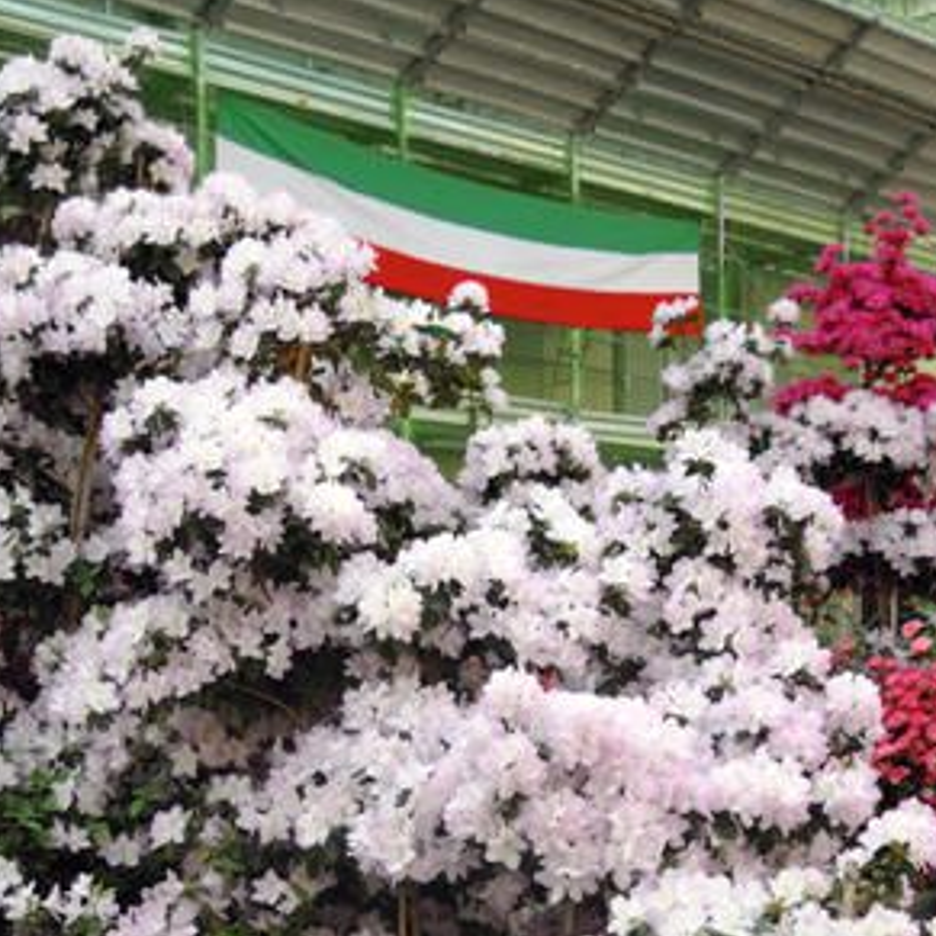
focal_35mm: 34
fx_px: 1040
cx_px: 466
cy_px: 470
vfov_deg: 48.5
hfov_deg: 48.5
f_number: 2.7
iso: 100
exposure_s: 1/500
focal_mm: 5
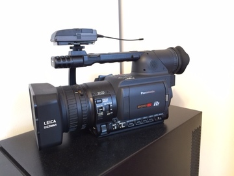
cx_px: 117
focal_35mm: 29
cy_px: 88
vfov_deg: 48.2
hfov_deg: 61.7
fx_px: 196
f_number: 2.2
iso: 64
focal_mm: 4.15
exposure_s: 1/4
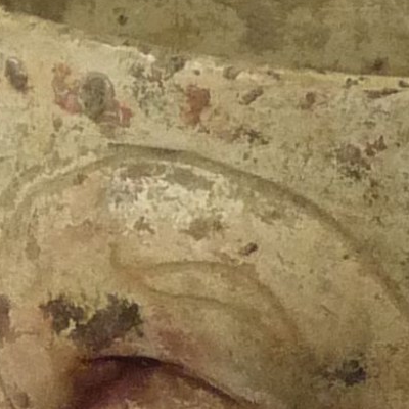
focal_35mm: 486
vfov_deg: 3.6
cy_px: 517
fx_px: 6497
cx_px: 425
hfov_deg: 3.6
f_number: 5.2
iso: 250
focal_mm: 10.9
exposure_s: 1/50
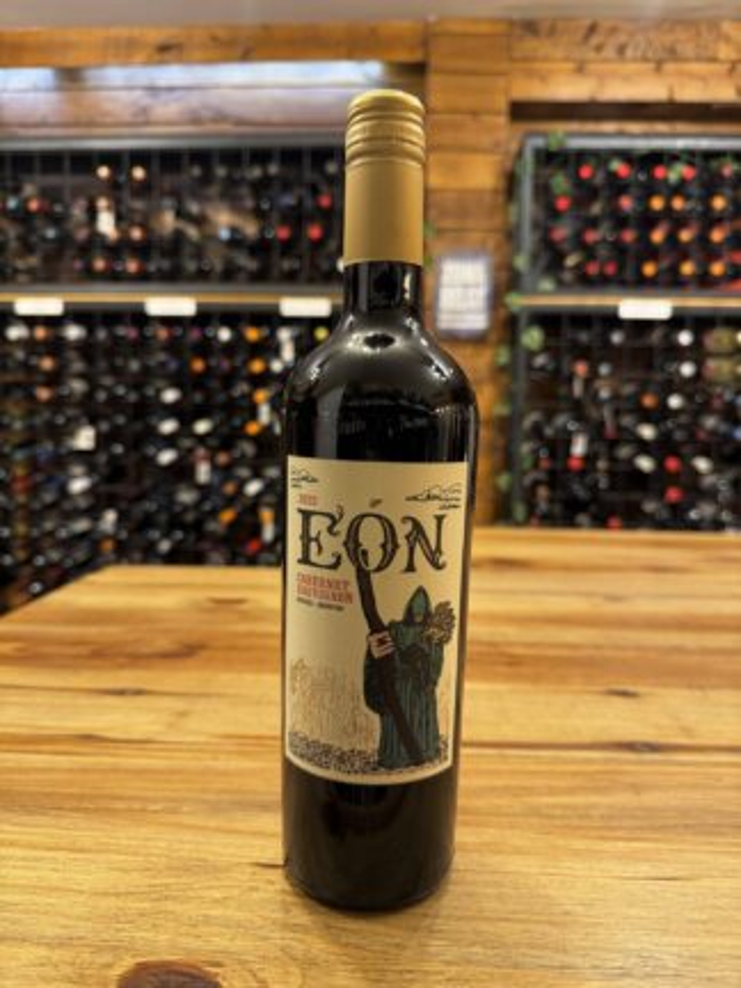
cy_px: 494
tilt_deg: -5.4
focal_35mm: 24
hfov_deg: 56.8
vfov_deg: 71.6
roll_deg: -0.8
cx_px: 370
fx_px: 685
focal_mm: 6.76
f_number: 1.78
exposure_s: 1/50
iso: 250
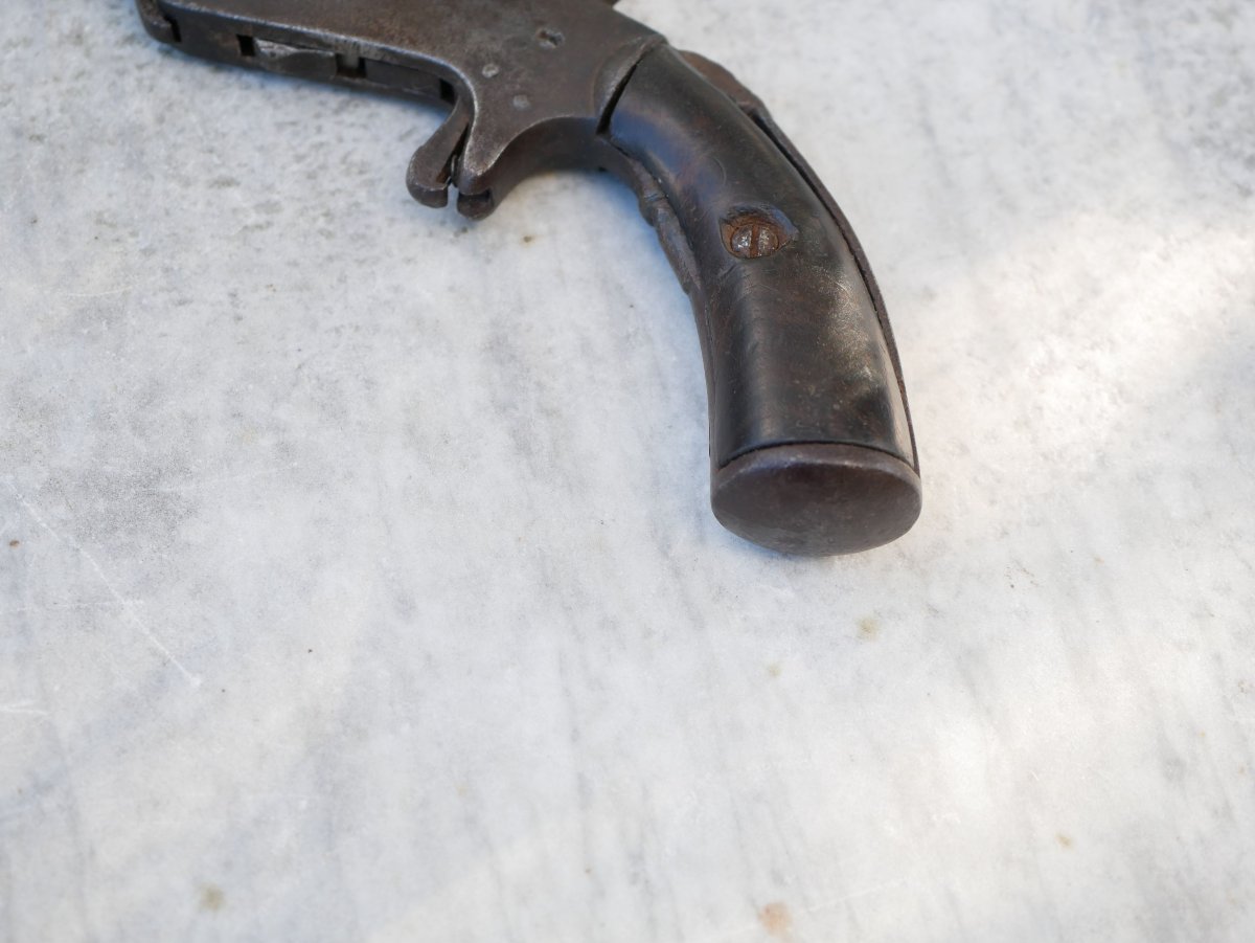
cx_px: 628
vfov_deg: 24.4
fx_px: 2176
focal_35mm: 60
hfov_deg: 32.2
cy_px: 472
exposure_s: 1/125
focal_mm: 30
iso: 200
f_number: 4
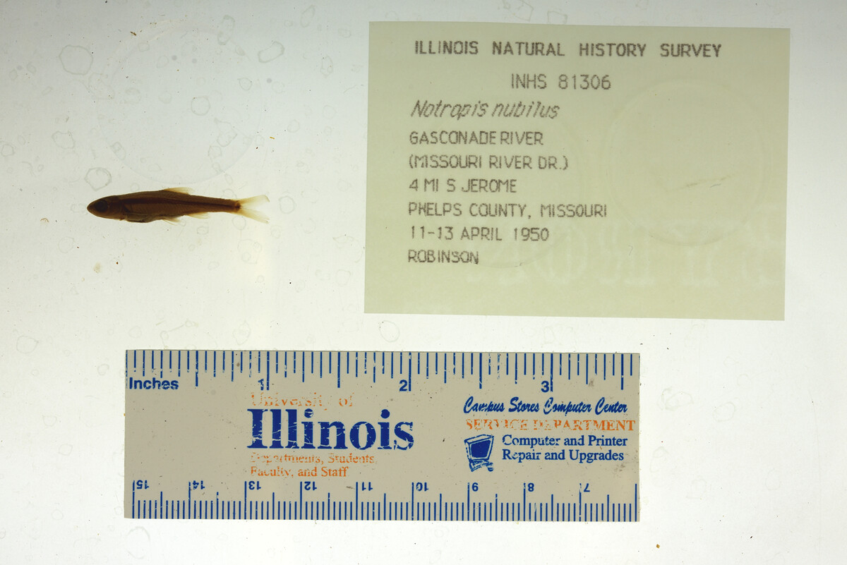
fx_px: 1412
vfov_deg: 22.6
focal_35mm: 60
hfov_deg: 33.4
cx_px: 424
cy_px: 282
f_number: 10
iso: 100
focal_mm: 60
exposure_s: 1/200
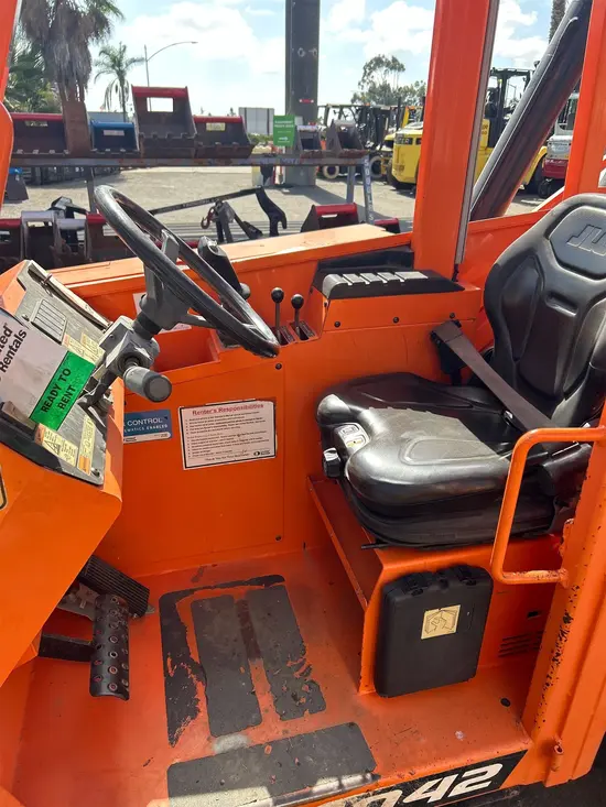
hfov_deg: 53.1
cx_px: 303
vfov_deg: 67.3
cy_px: 404
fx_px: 607
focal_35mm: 26
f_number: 1.5
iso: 50
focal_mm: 5.7
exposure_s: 1/982
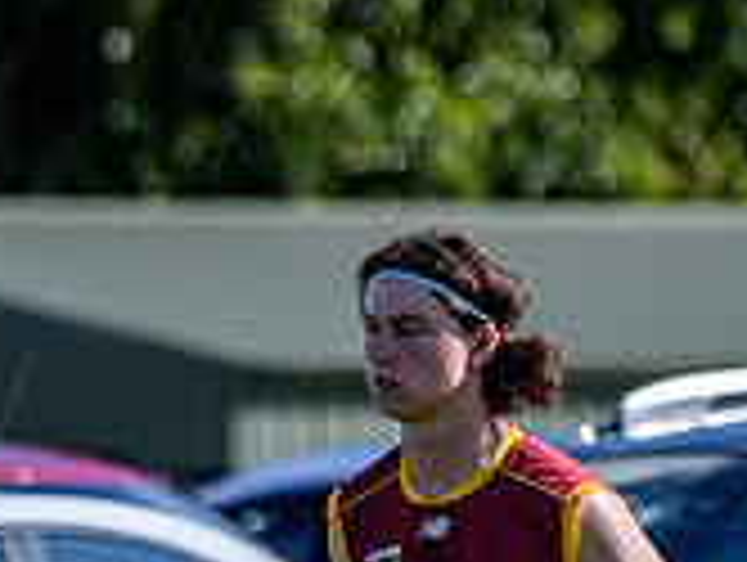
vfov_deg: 1.4
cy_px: 825
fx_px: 23253
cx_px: -41
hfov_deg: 1.8
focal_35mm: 1076
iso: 160
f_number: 2.8
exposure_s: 1/3200
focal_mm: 170
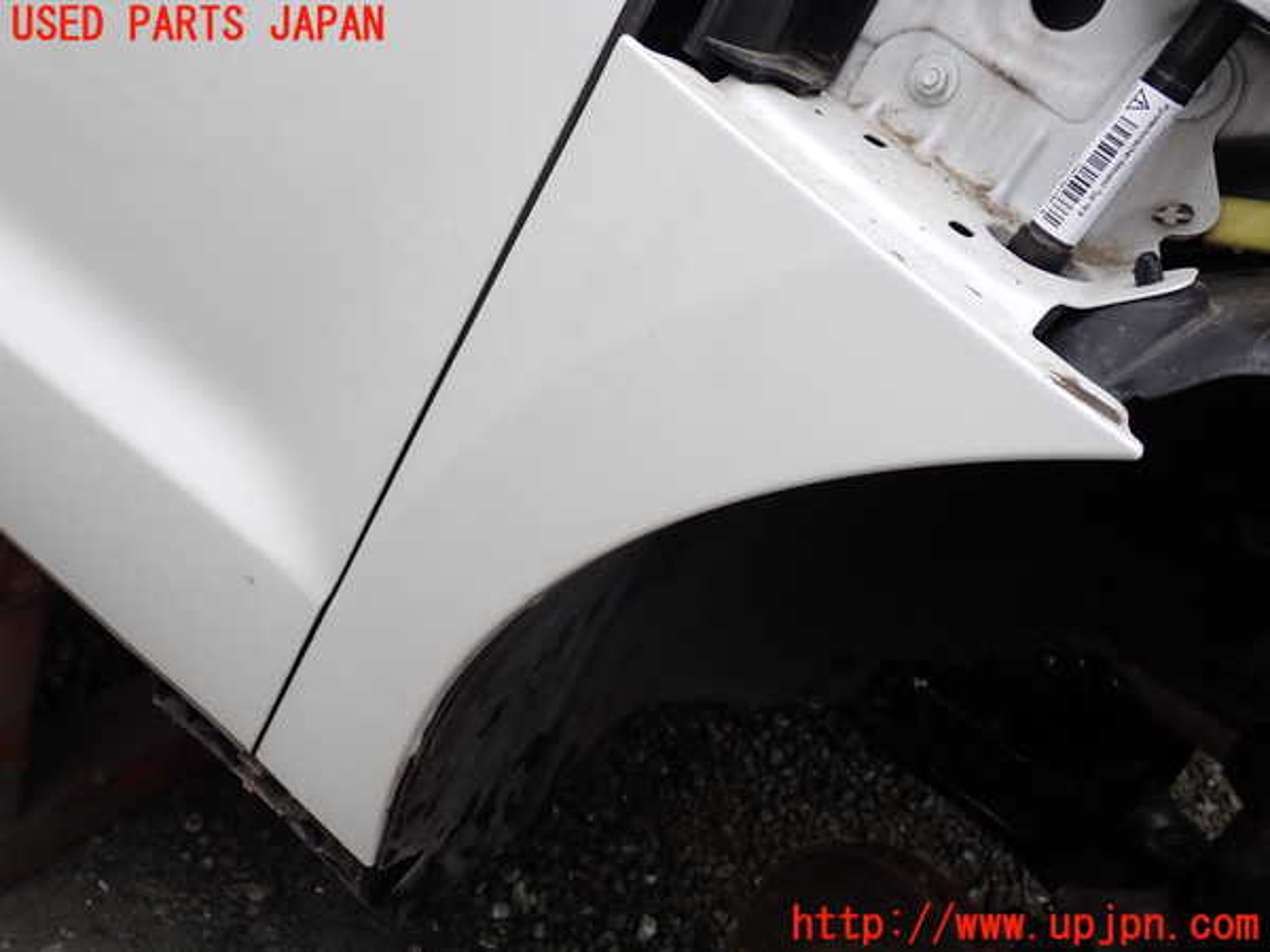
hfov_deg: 60.0
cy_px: 476
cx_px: 635
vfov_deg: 46.8
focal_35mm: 30
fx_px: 1101
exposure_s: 1/200
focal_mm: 5.4
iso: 100
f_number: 3.2
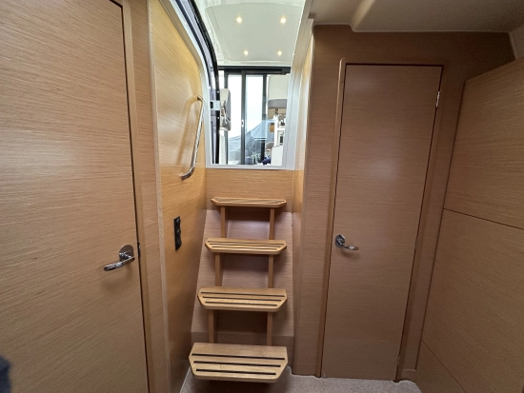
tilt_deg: -8.4
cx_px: 262
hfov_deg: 102.0
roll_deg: -0.4
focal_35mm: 14
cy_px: 196
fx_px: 212
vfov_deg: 85.7
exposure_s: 1/60
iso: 320
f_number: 2.2
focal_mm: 2.22
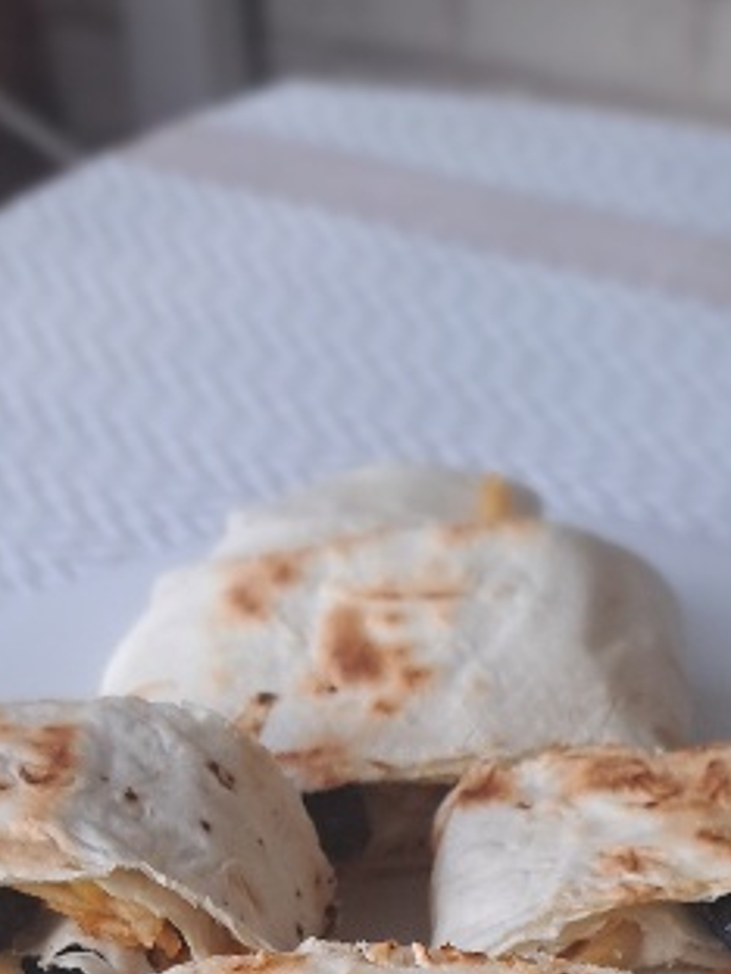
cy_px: 1214
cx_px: 445
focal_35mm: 71
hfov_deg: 20.7
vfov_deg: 24.4
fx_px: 1999
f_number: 1.8
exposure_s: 1/50
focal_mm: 5.23
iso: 64
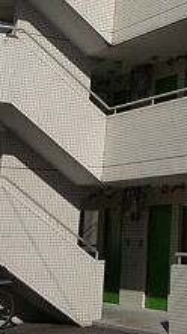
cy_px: -3
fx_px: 698
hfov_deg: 14.2
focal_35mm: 79
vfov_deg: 25.5
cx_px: 290
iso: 100
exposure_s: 1/800
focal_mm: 4.4
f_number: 7.1
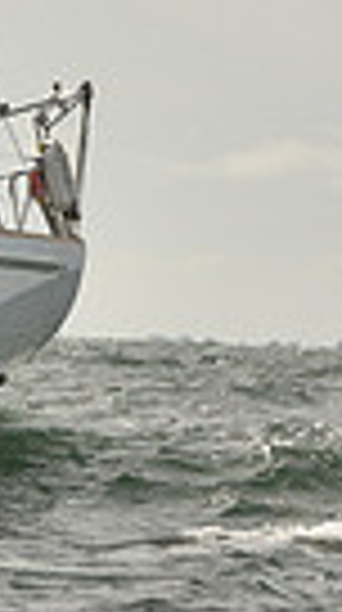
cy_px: -38
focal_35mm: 403
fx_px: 6530
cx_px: -954
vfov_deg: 5.4
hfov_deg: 2.9
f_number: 10
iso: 320
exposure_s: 1/1250
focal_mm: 90
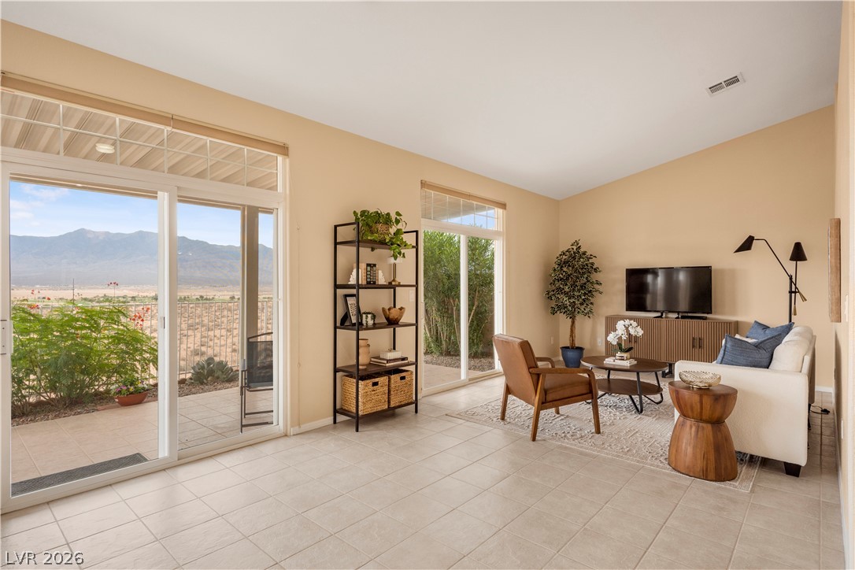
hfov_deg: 90.0
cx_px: 428
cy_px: 285
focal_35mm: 18
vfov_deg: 67.4
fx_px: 427
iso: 250
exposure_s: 1/20
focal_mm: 18
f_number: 9
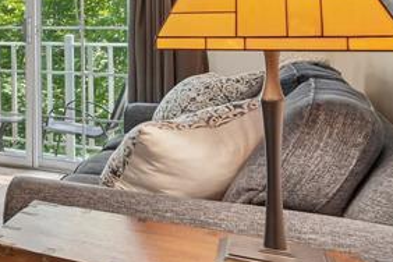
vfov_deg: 22.7
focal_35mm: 58
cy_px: 18
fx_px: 633
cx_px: -233
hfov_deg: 24.5
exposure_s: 1/20
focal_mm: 16
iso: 400
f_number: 9
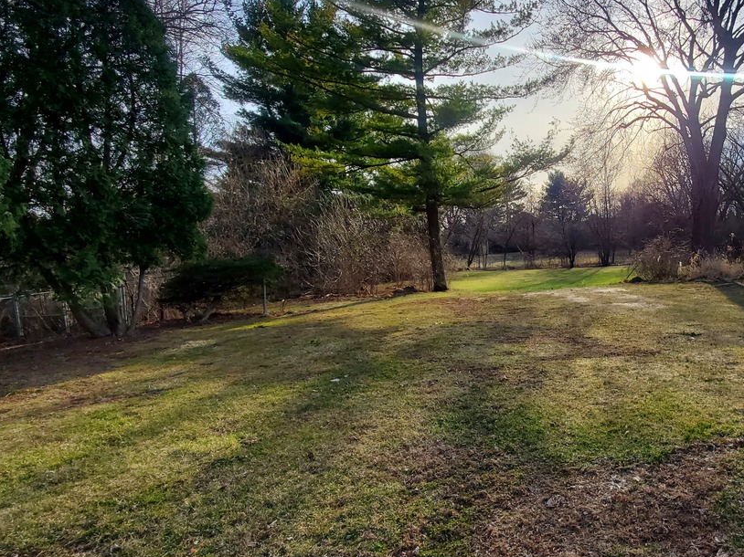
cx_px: 539
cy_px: 257
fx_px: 494
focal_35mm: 23
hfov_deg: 70.0
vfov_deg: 58.8
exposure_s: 1/1044
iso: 50
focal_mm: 1.8
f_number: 2.2
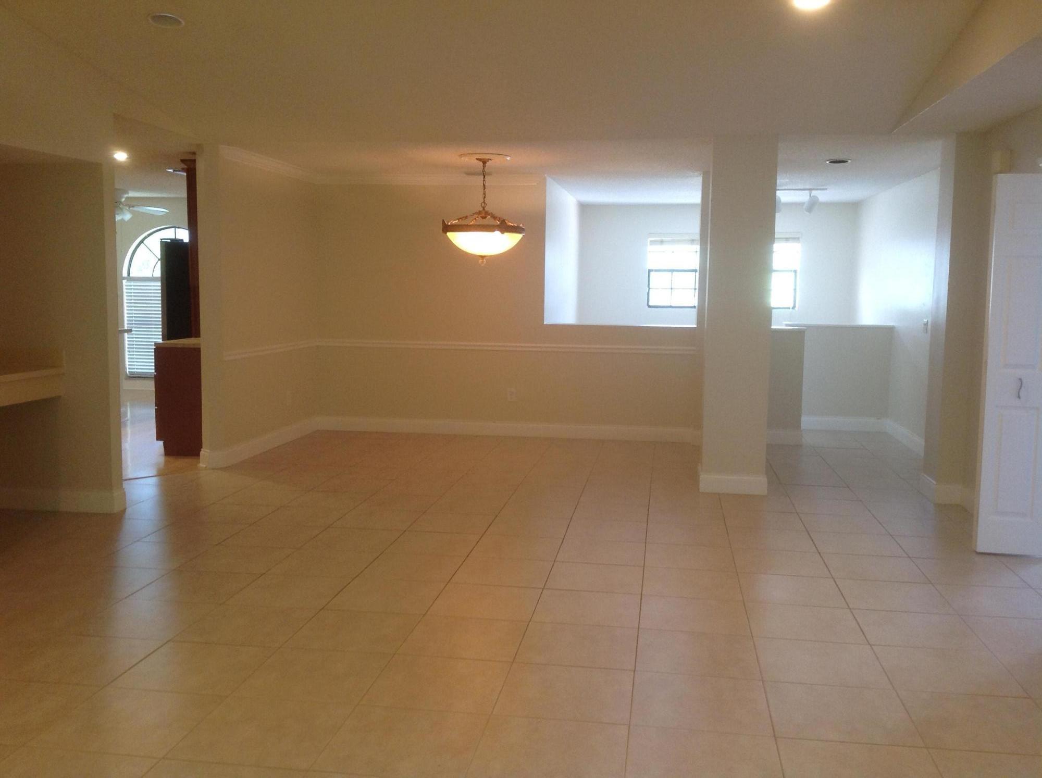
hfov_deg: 52.7
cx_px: 521
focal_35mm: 35
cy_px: 389
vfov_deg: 40.6
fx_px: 1052
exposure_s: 1/15
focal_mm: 4.28
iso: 64
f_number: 2.4
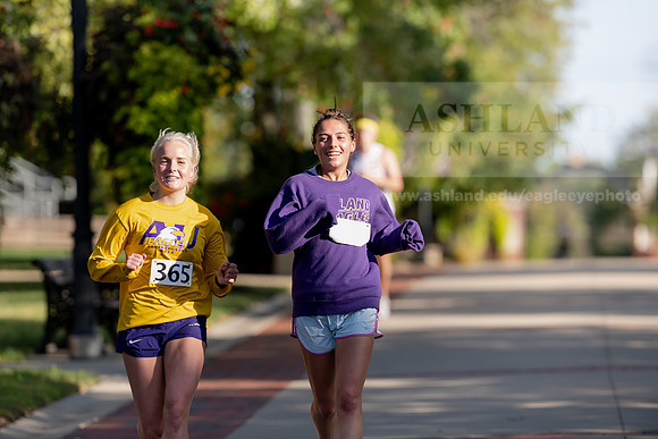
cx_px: 329
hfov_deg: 6.9
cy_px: 220
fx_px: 5484
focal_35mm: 300
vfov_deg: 4.6
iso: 200
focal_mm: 300
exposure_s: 1/500
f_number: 4.5
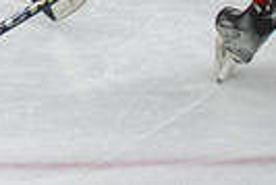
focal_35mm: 416
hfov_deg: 4.8
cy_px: -318
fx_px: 3193
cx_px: -333
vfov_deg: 3.3
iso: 2000
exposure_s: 1/640
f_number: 3.2
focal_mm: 70
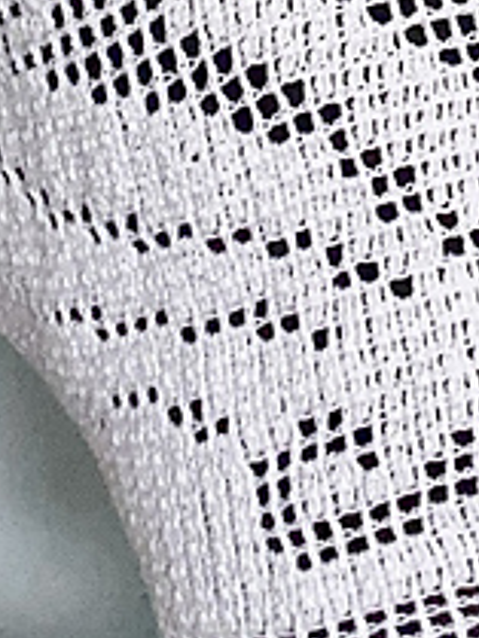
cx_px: 268
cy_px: 104
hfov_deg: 16.1
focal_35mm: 92
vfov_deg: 21.0
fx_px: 1696
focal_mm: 2.71
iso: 320
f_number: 2.2
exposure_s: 1/60
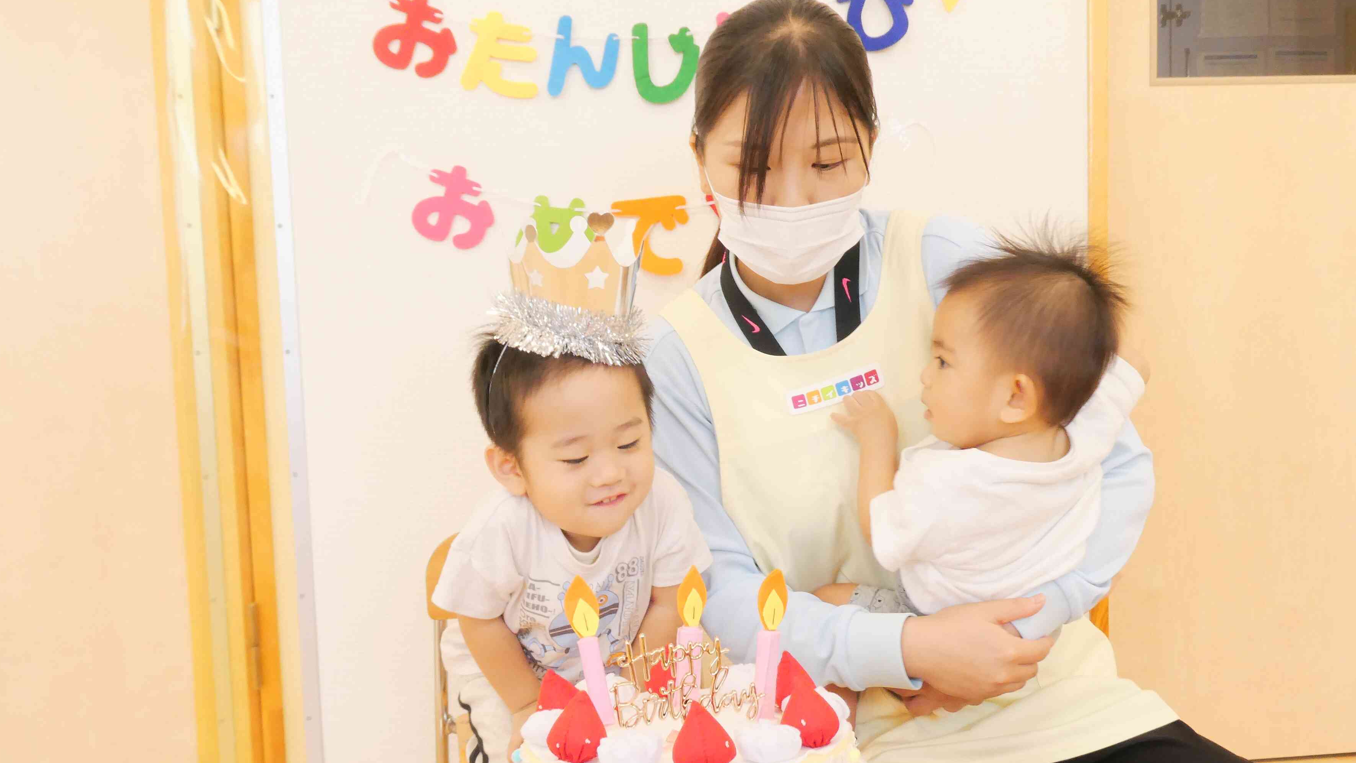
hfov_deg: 51.6
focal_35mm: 39
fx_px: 1402
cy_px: 498
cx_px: 663
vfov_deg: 30.2
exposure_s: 1/80
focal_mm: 6.3
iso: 125
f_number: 3.7
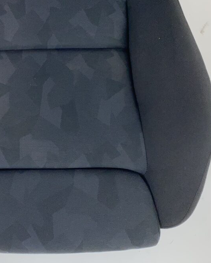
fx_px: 328
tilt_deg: -79.5
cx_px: 65
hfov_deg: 35.2
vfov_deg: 43.8
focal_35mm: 42
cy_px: 117
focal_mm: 4.25
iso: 32
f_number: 1.8
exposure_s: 1/47
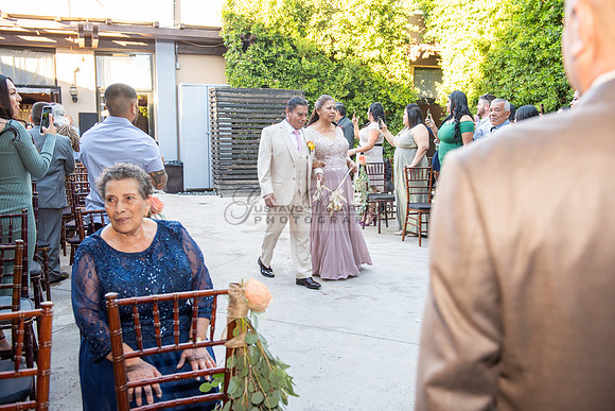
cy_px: 206
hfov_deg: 54.4
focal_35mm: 35
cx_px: 308
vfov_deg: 37.9
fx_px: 598
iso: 320
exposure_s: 1/100
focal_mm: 35
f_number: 4.5
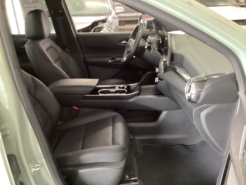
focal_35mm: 31
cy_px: 92
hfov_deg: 58.4
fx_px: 220
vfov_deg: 45.4
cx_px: 123
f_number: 2.4
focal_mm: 3.3
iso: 500
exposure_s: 1/25
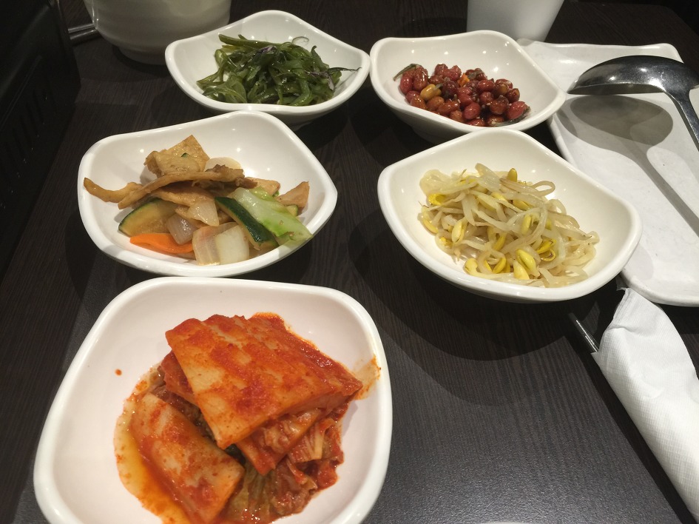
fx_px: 585
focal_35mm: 29
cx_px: 350
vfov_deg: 48.2
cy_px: 262
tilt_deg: -45.6
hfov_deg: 61.7
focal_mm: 4.15
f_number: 2.2
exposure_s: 1/15
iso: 64
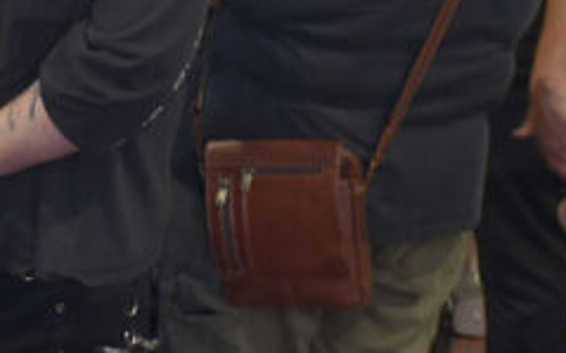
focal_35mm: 153
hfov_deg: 12.9
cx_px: -296
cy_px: -78
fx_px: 2358
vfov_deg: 8.5
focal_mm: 35
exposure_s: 1/60
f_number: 4
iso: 800
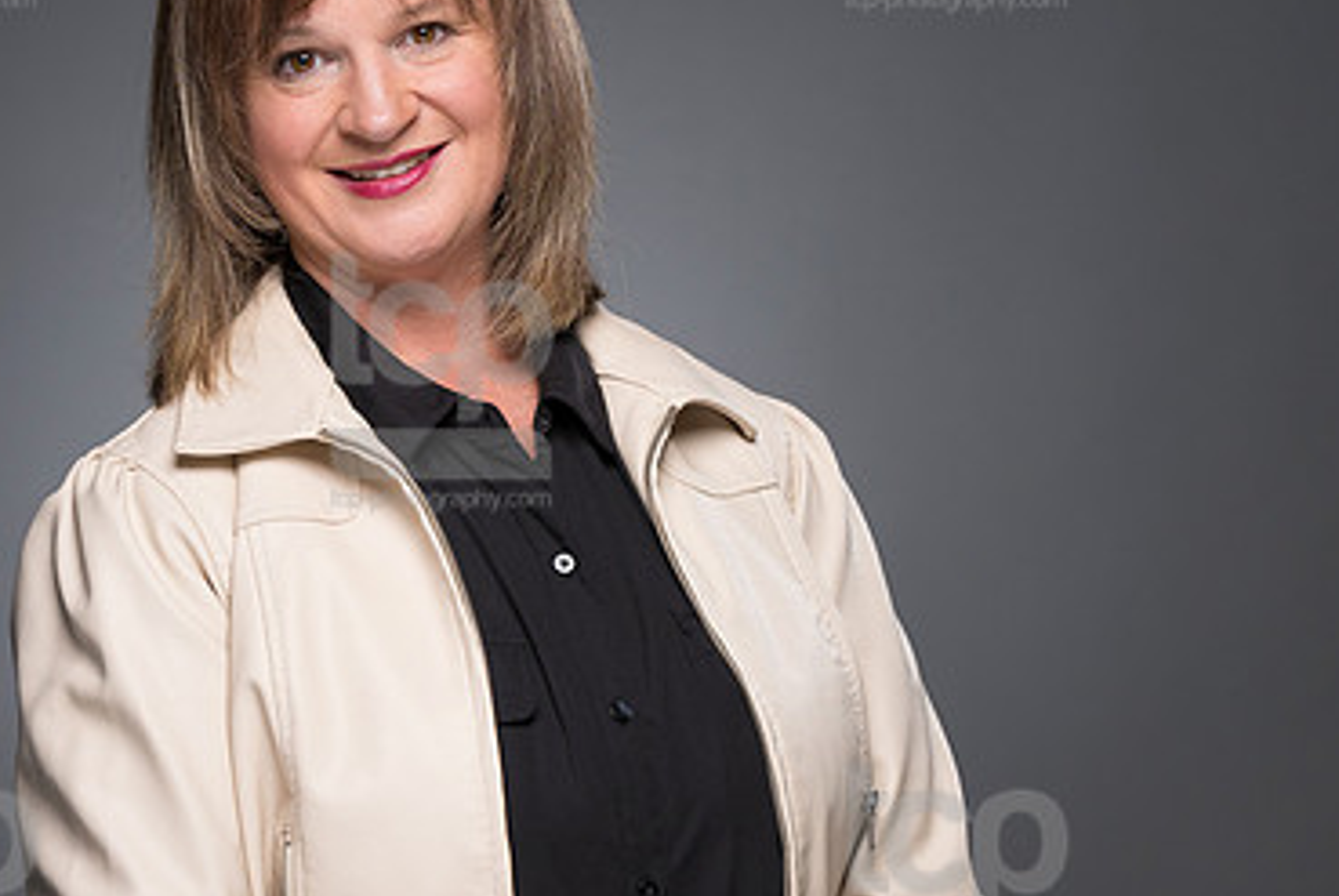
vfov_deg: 7.1
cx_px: 479
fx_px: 7224
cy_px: 349
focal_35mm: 194
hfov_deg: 10.6
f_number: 5.6
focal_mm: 95
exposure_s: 1/250
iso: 200
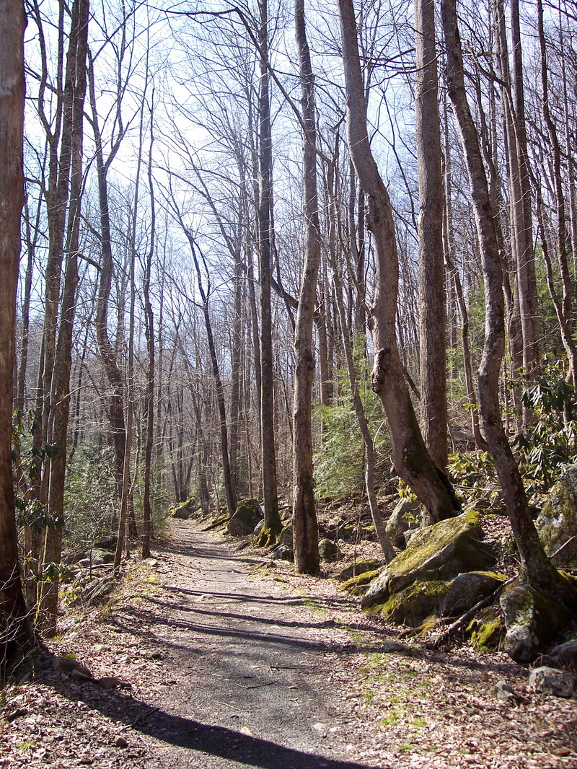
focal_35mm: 39
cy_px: 384
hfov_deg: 36.8
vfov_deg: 47.9
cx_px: 288
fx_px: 866
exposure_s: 1/250
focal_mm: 8
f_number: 3.4
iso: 100
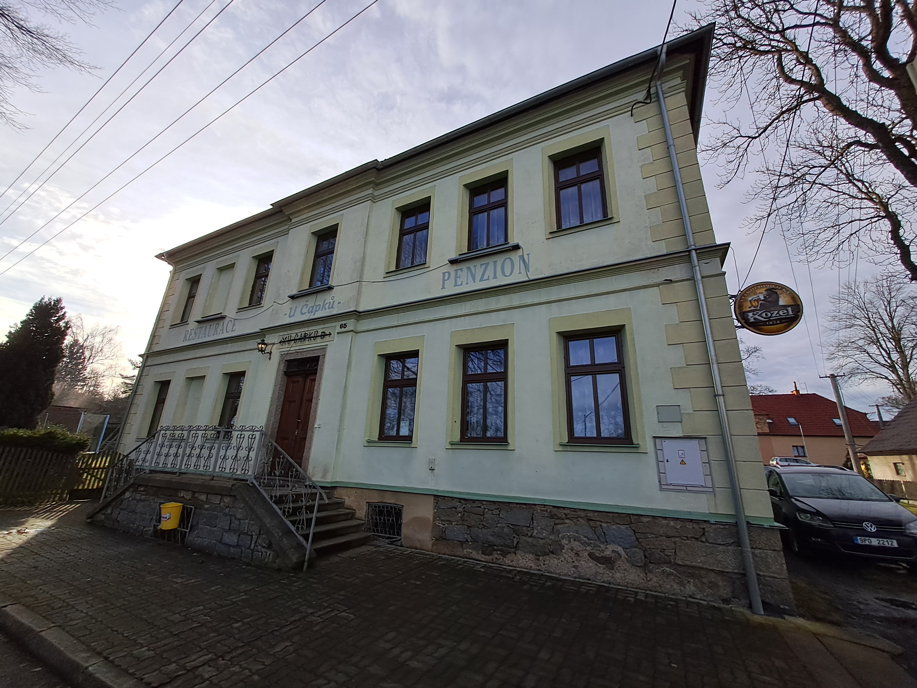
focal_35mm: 13
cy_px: 344
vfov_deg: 89.9
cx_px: 458
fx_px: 344
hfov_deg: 106.2
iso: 40
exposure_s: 1/10204
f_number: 2.2
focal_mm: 1.42
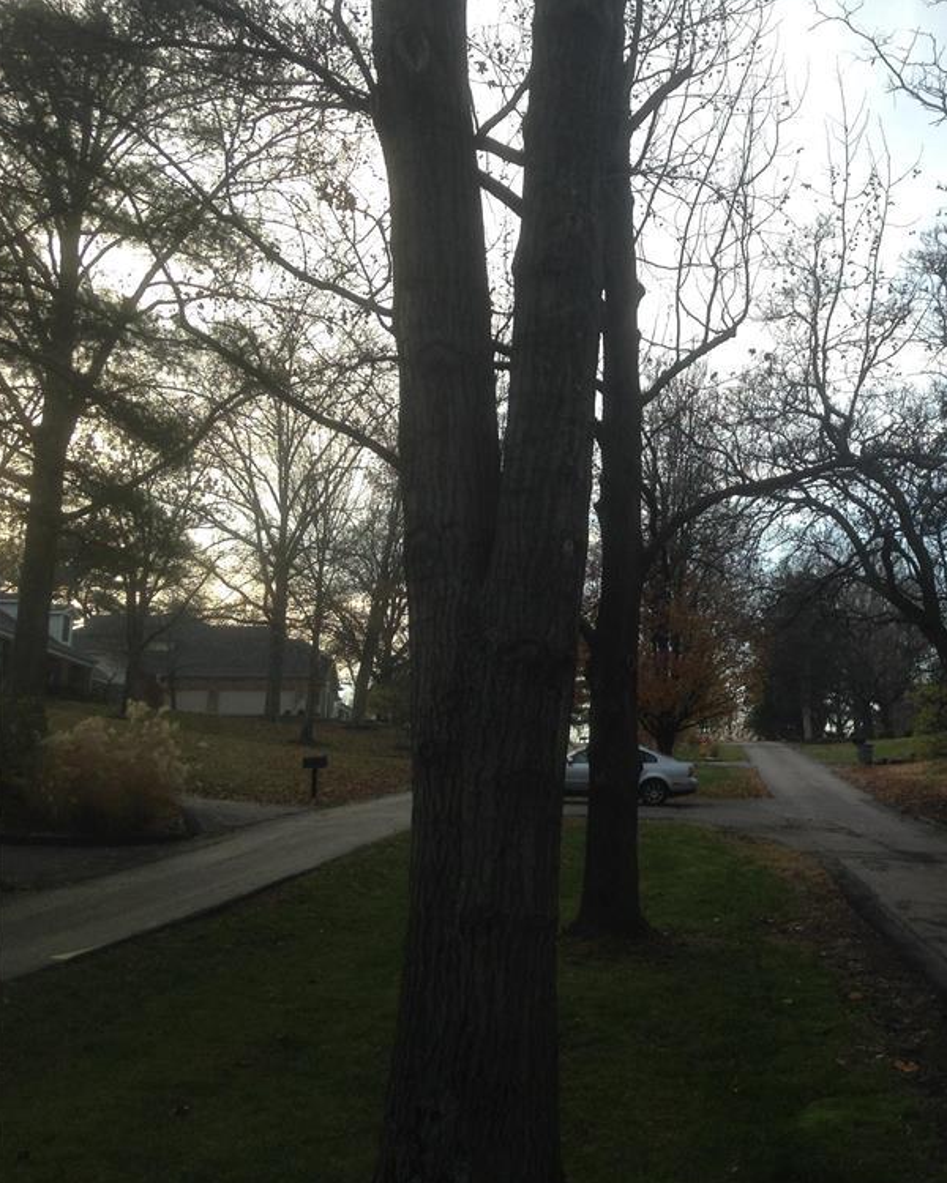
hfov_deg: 32.9
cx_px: 800
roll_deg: +0.3
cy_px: 592
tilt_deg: +11.6
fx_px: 1542
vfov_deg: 42.0
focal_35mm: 44
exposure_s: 1/262
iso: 50
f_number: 2.4
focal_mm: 4.12
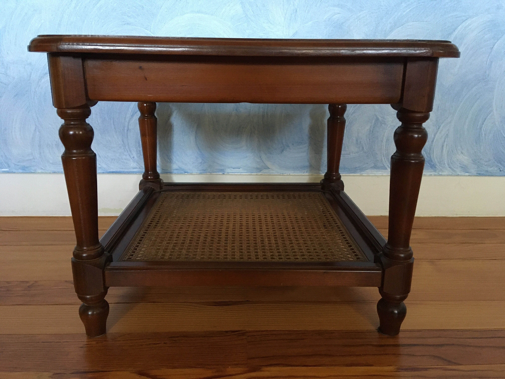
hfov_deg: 61.7
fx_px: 423
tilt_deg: -16.4
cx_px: 252
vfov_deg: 48.2
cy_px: 190
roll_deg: -0.6
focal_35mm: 29
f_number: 2.2
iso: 250
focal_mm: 4.15
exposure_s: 1/25
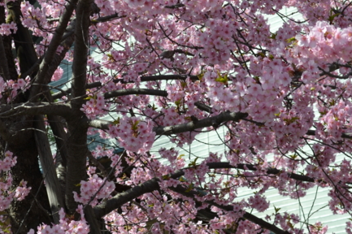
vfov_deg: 11.2
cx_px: 167
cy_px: 90
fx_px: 1192
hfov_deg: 16.8
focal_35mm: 122
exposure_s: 1/200
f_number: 7.1
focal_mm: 44
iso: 100
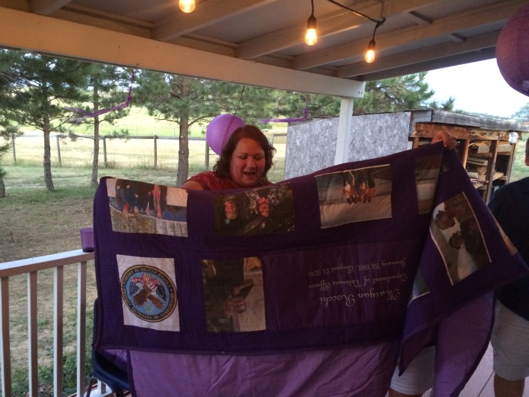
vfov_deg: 48.2
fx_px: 443
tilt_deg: -11.0
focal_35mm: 29
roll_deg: -3.8
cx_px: 264
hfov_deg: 61.7
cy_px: 198
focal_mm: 4.15
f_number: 2.2
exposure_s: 1/30
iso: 320
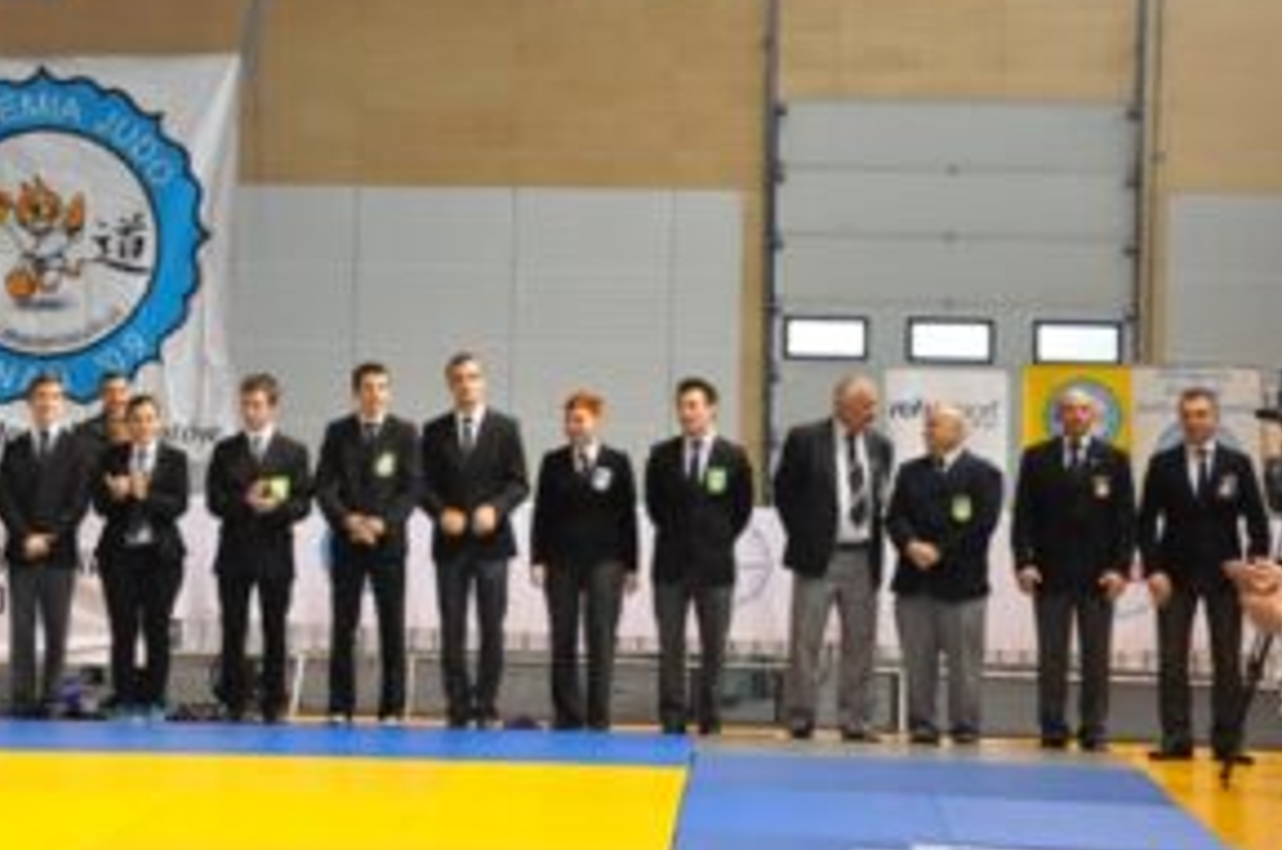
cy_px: 316
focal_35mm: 121
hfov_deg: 16.9
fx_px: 4302
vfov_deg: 11.3
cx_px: 401
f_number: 5
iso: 2000
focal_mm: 58
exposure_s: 1/80
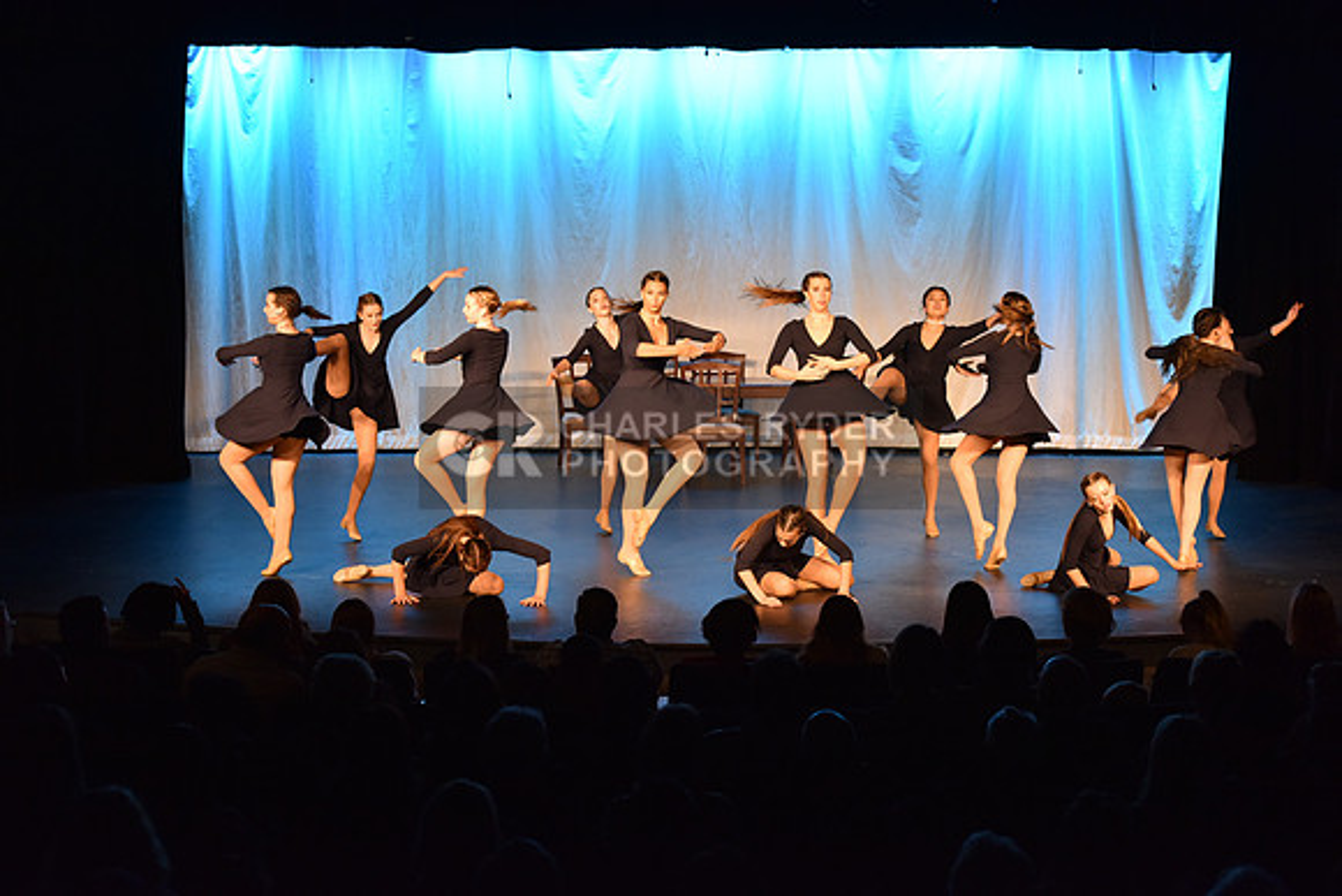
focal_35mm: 70
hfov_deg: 28.8
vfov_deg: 19.5
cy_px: 448
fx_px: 2610
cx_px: 671
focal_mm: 70
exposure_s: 1/200
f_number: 4
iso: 2000
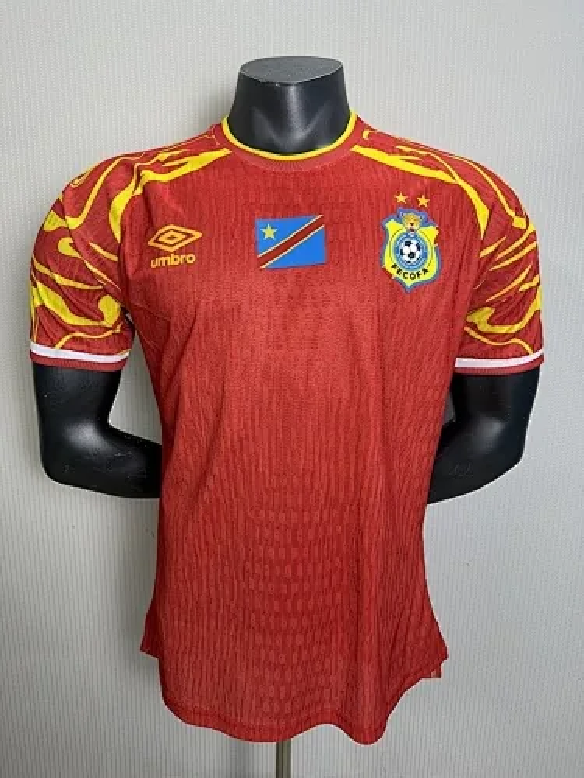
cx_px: 292
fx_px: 540
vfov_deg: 71.6
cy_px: 389
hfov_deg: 56.8
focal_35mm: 24
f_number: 1.78
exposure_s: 1/50
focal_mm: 6.76
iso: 100
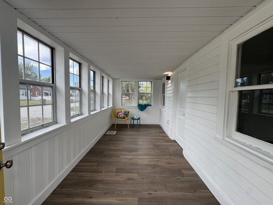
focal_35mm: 14
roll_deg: -1.5
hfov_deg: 102.1
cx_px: 136
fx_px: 110
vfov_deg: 85.7
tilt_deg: -3.0
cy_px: 102
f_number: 2.2
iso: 40
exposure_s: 1/153
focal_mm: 2.22
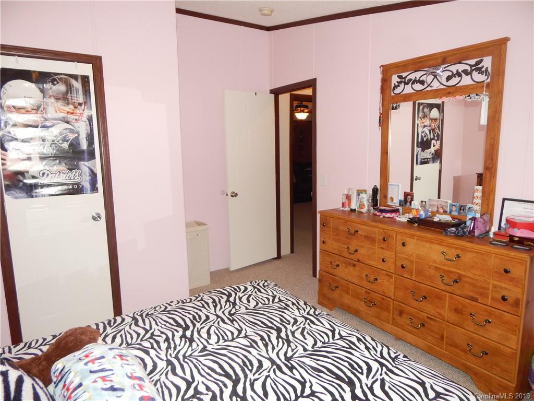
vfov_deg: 61.1
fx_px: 339
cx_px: 267
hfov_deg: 76.4
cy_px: 200
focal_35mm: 22
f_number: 3
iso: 200
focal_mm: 4
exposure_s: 1/30
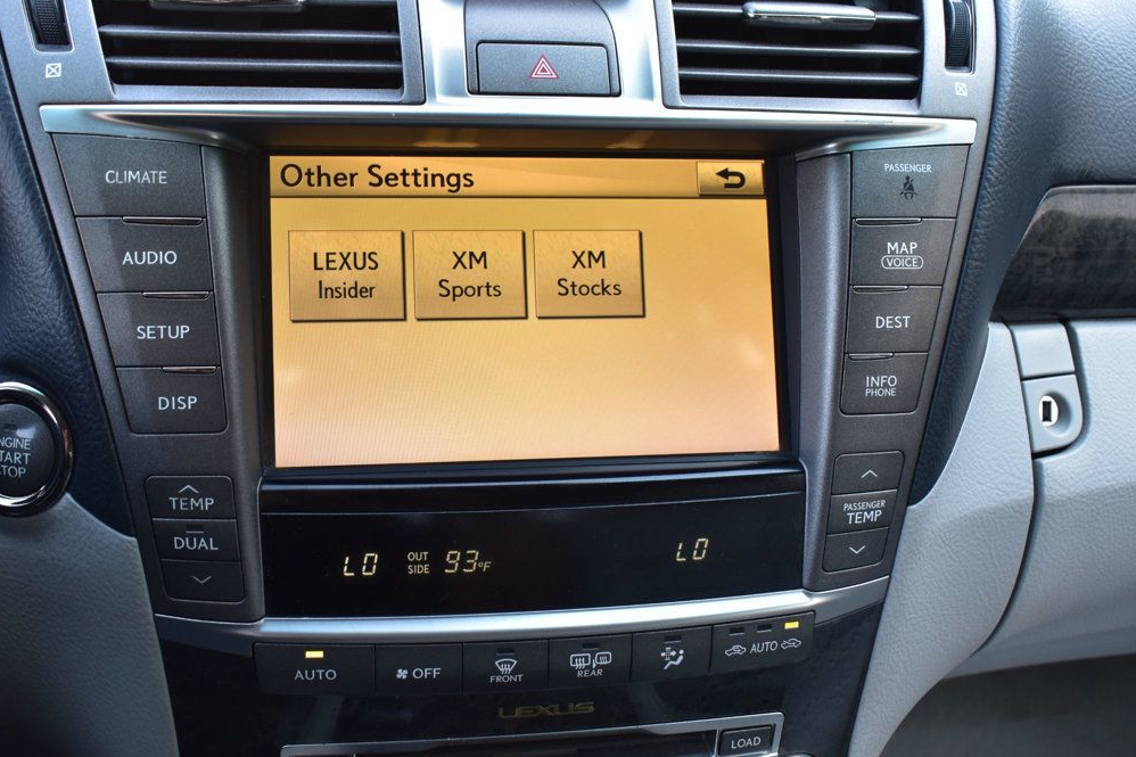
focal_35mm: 40
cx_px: 559
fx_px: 1262
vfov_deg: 33.4
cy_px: 382
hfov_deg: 48.5
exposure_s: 1/30
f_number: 7.1
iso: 400
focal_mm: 26
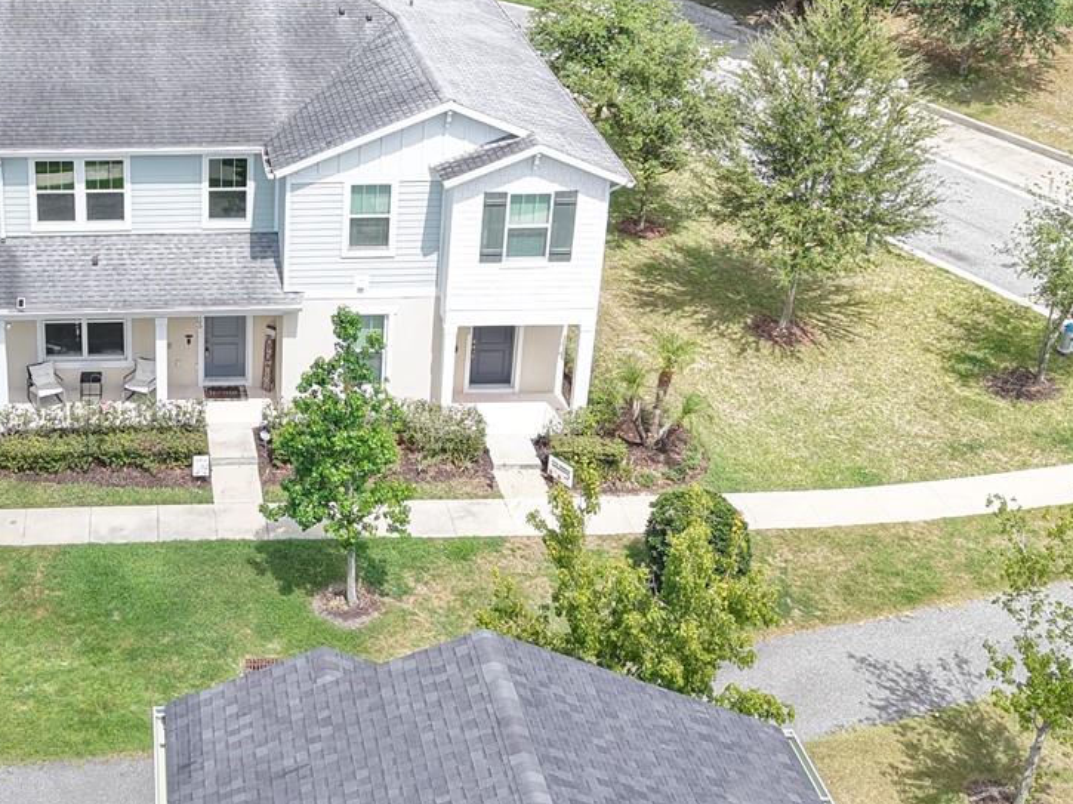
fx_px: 1642
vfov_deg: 27.1
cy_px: 185
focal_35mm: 53
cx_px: 179
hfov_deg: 34.8
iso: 140
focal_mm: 8.67
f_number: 1.8
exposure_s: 1/1250
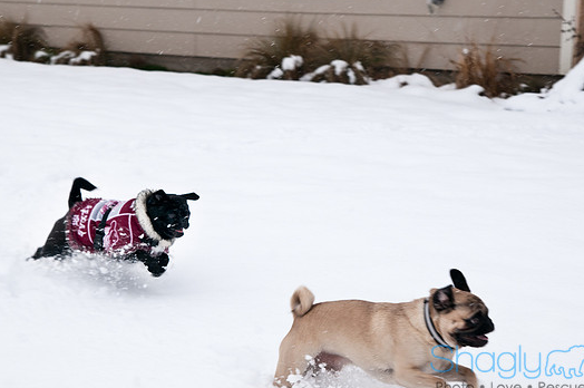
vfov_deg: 16.4
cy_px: 201
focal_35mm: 83
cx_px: 285
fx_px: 1345
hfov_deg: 24.5
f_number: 4
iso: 100
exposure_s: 1/200
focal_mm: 50
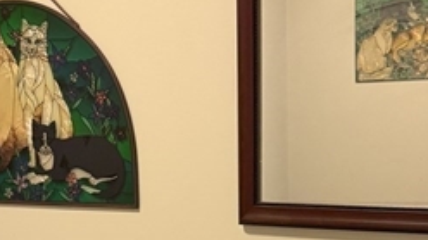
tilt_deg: -18.9
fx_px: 918
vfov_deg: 13.4
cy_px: 425
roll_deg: +2.2
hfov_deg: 26.2
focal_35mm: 81
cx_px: 197
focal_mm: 6.76
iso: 640
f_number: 1.78
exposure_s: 1/40
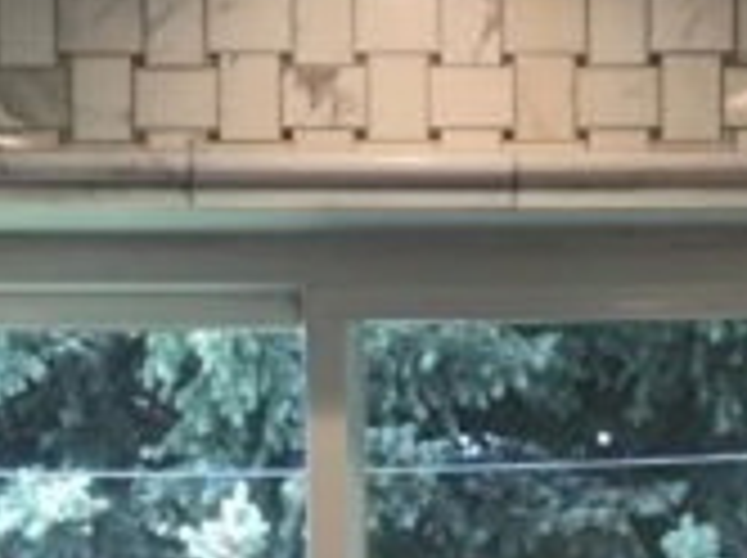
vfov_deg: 13.1
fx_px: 2327
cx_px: 346
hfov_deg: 18.2
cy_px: 788
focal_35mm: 108
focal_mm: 3.99
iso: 32
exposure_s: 1/120
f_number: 1.8
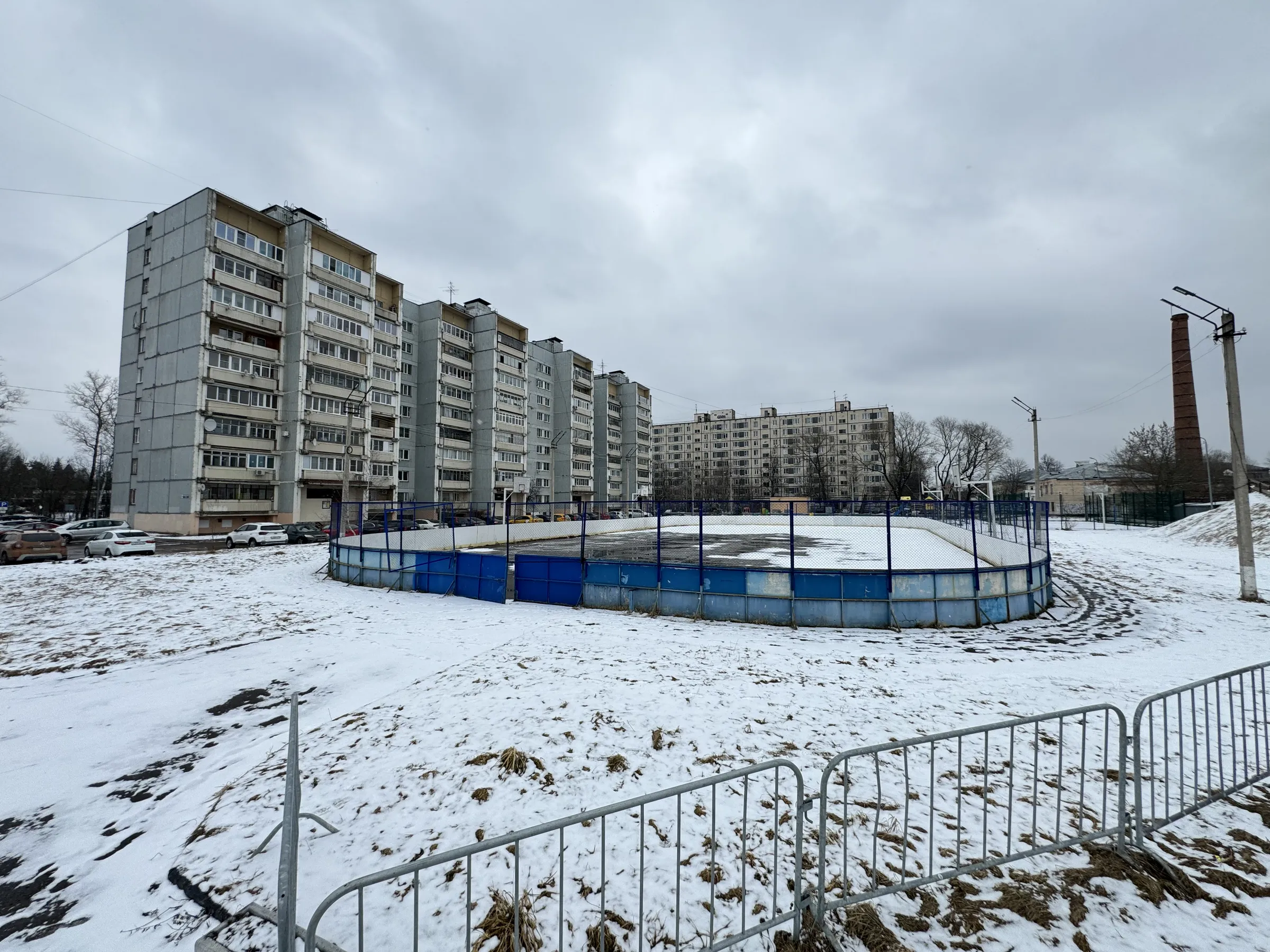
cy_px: 476
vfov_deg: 85.7
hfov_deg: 102.1
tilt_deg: +3.0
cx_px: 635
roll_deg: +0.4
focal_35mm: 14
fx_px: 514
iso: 40
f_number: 2.2
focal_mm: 2.22
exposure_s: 1/433
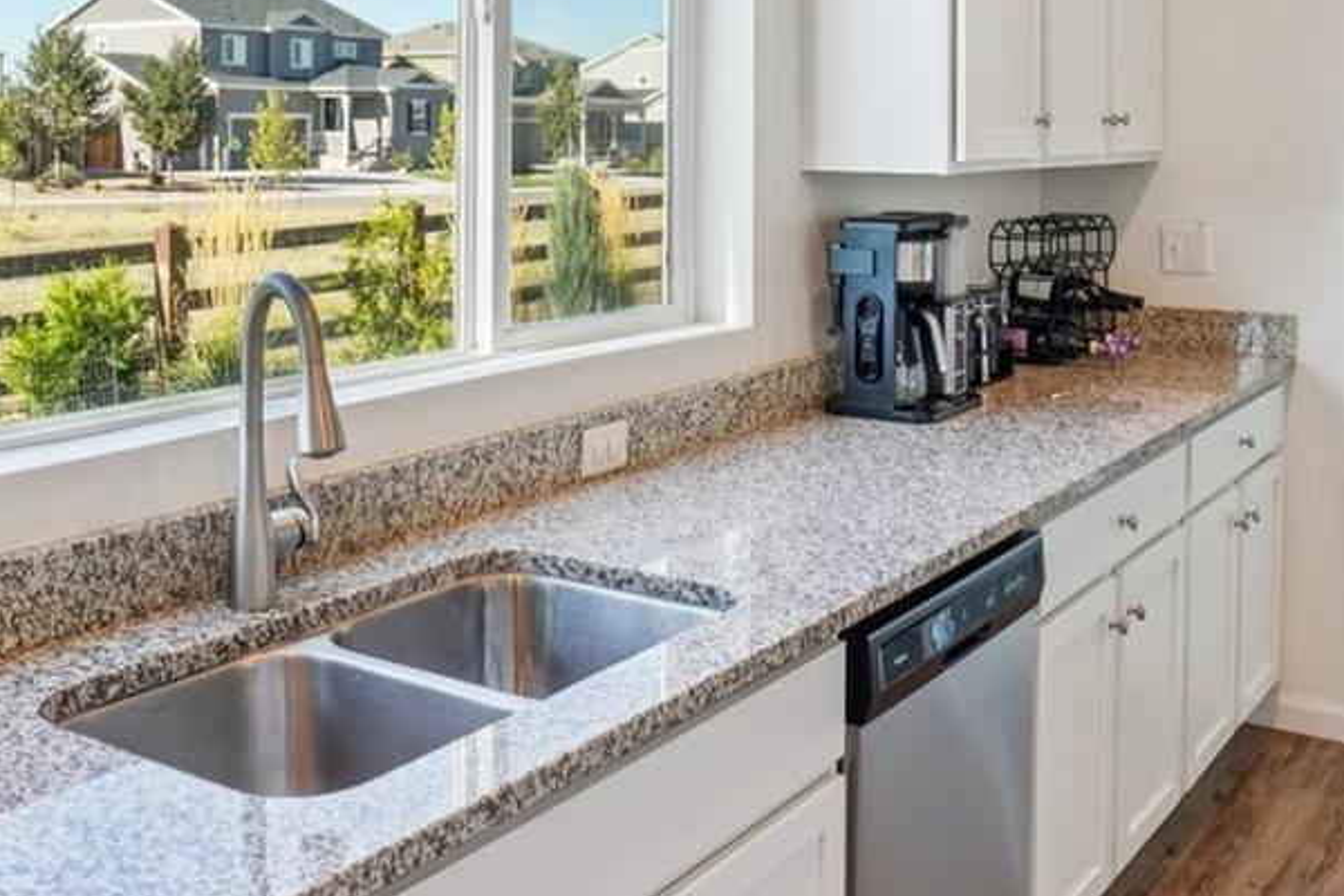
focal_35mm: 40
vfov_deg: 32.4
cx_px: 643
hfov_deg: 48.4
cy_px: 172
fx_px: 1493
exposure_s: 1/100
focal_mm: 10
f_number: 8
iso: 400
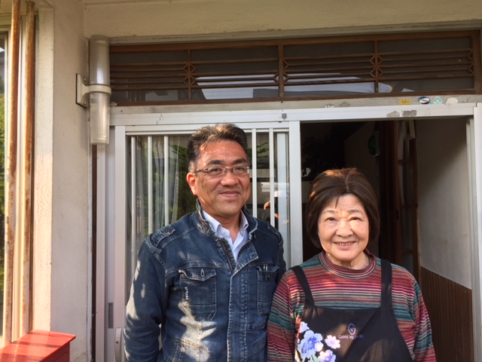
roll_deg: +0.2
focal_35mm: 29
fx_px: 404
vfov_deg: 48.2
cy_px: 181
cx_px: 241
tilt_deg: +1.8
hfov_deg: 61.7
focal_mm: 4.15
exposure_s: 1/120
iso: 40
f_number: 2.2
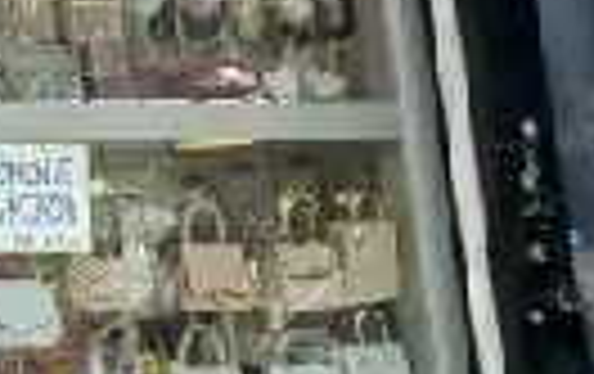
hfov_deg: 11.2
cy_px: -649
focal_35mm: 167
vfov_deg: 7.2
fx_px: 2708
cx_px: -630
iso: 50
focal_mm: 4.3
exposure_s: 1/270
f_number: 2.4
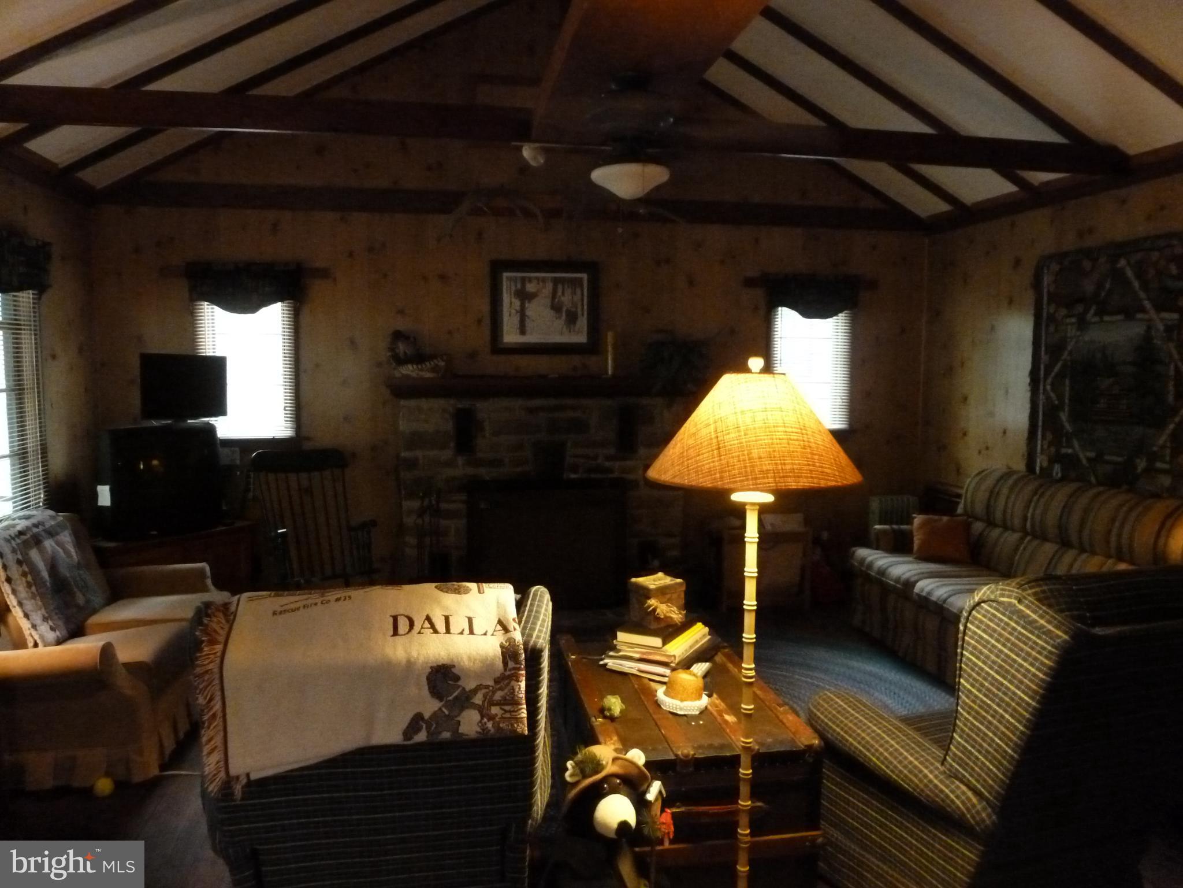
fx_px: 820
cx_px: 592
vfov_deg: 56.8
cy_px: 444
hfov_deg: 71.6
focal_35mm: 24
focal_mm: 4.3
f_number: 3.3
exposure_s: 1/15
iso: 1000
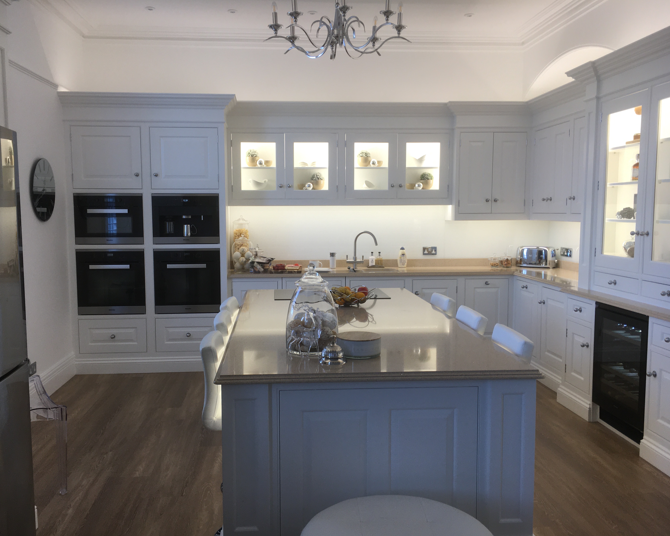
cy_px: 272
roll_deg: -0.1
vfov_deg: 47.1
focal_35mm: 31
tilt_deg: -5.3
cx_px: 309
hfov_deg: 57.1
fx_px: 615
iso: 32
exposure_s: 1/50
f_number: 2.2
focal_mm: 4.15
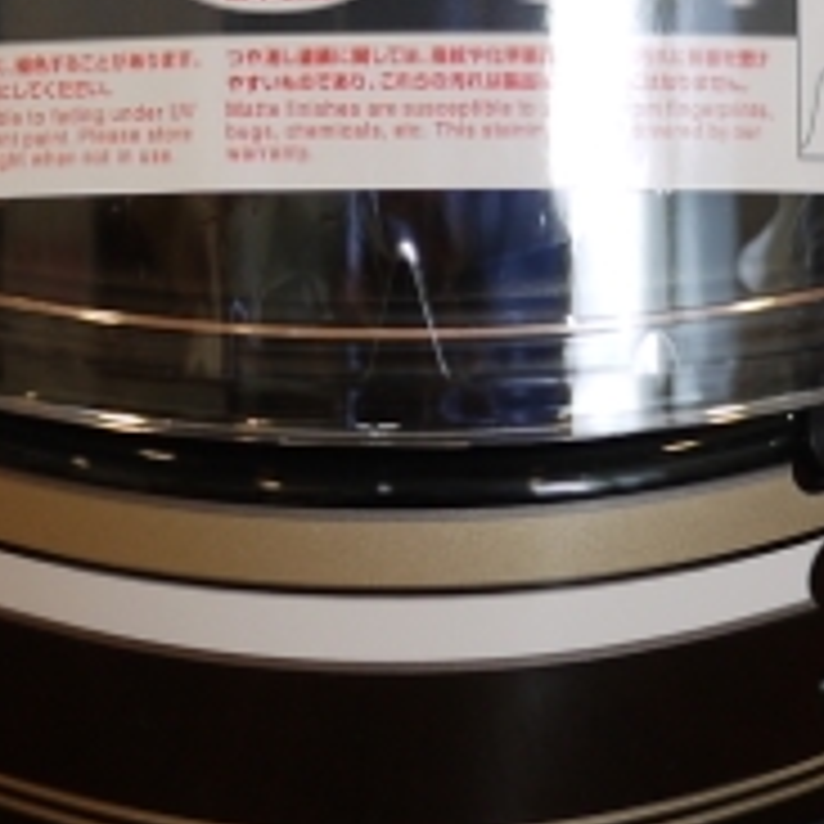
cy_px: -207
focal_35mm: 185
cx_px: 266
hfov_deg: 9.4
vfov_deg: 9.3
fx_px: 4982
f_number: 1.7
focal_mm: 20
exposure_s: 1/80
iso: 100
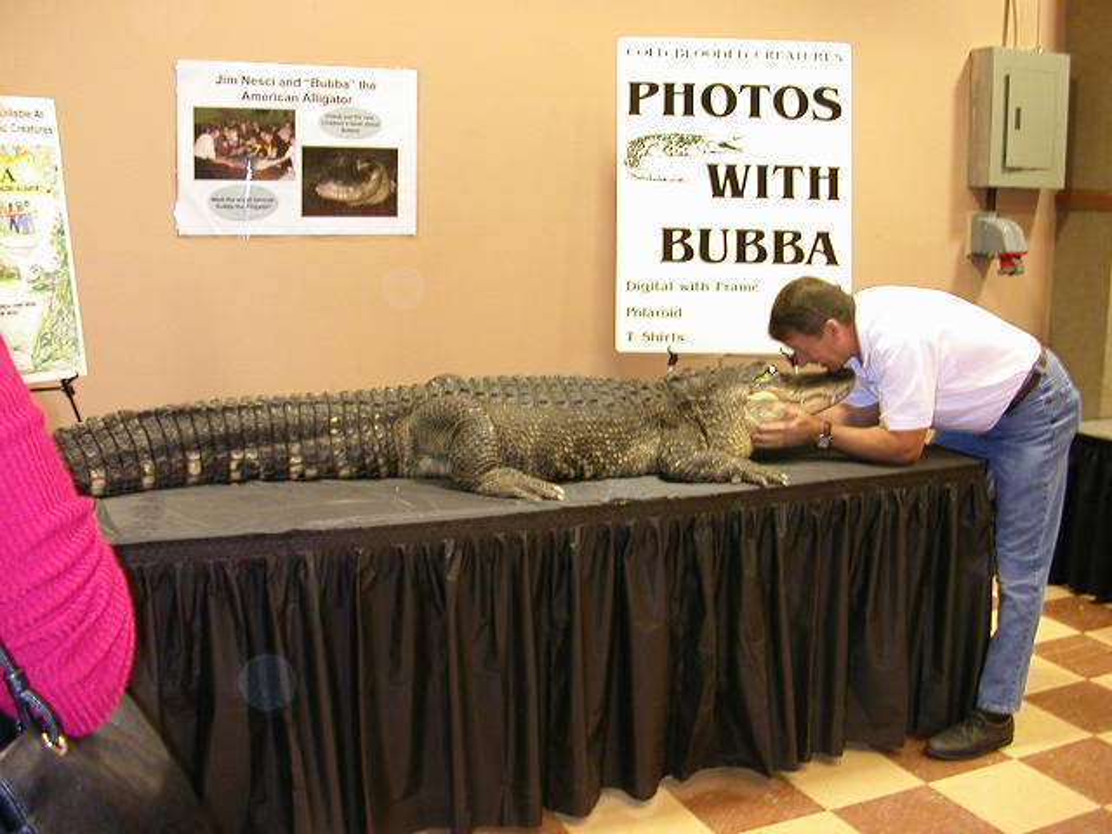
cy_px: 417
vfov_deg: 38.7
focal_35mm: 37
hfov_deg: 50.1
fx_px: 1189
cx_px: 556
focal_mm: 5.6
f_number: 2.7
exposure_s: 1/6.7
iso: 200
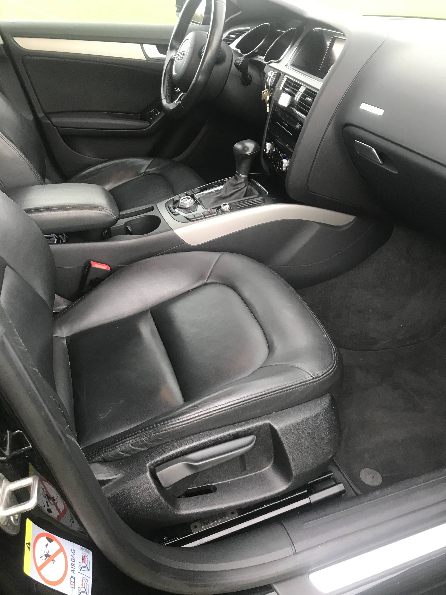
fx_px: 481
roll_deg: +1.5
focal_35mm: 28
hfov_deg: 49.7
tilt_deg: -30.6
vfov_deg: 63.4
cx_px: 223
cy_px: 298
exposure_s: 1/25
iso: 40
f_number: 1.8
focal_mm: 3.99
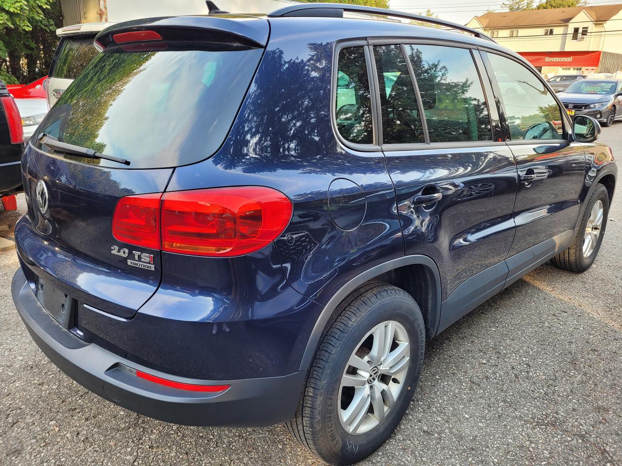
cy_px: 233
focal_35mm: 26
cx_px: 311
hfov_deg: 67.3
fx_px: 467
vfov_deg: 53.1
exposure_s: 1/120
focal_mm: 5.4
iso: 50
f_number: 1.8
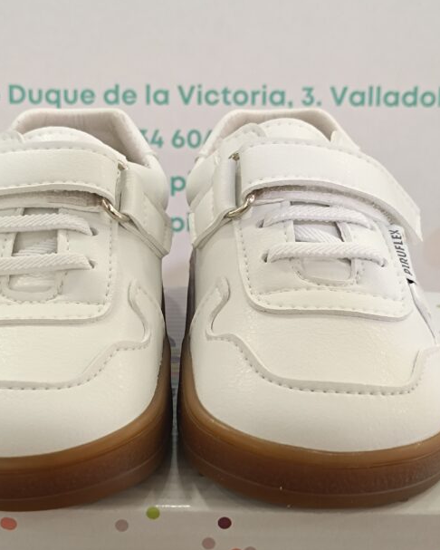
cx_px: 183
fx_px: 586
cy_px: 317
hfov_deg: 41.0
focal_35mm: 36
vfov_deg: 50.1
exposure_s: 1/50.1
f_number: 1.88
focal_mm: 5.59
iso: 304
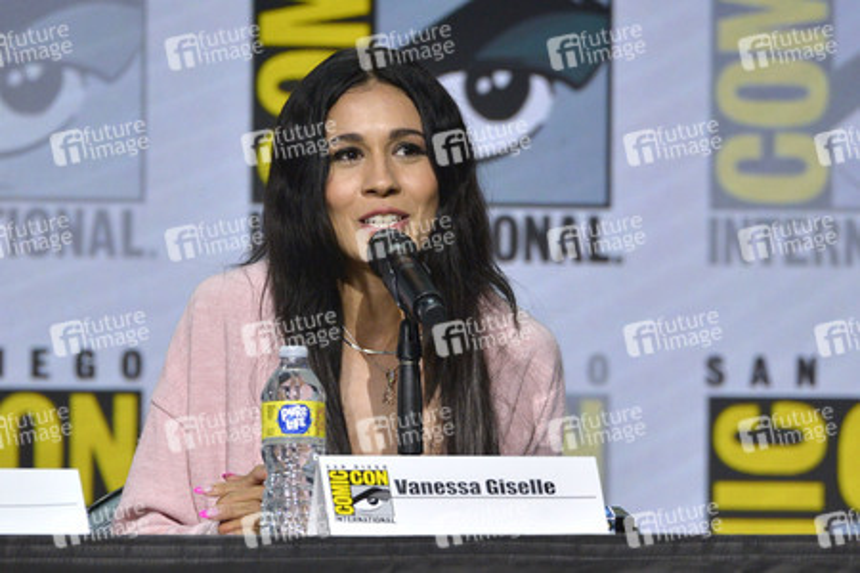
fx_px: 11466
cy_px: 286
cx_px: 430
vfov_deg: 2.9
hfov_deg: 4.3
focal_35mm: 480
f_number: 6.3
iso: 1600
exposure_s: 1/250
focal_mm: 480
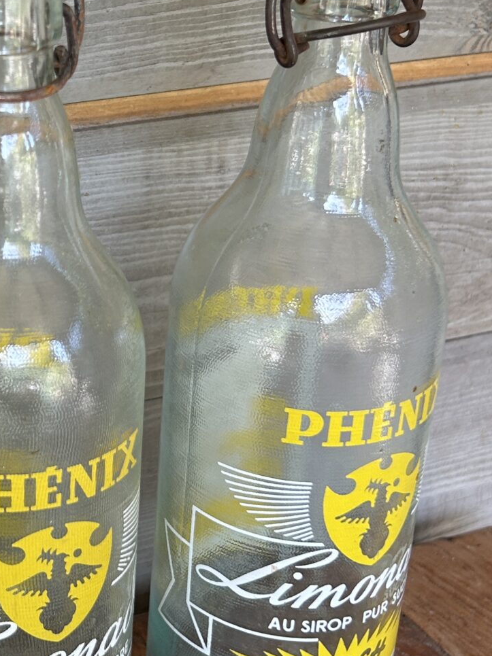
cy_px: 273
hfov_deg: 20.4
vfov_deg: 28.1
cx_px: -31
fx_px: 1308
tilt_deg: -22.9
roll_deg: +0.0
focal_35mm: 69
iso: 50
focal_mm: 5.7
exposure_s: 1/121
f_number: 1.5
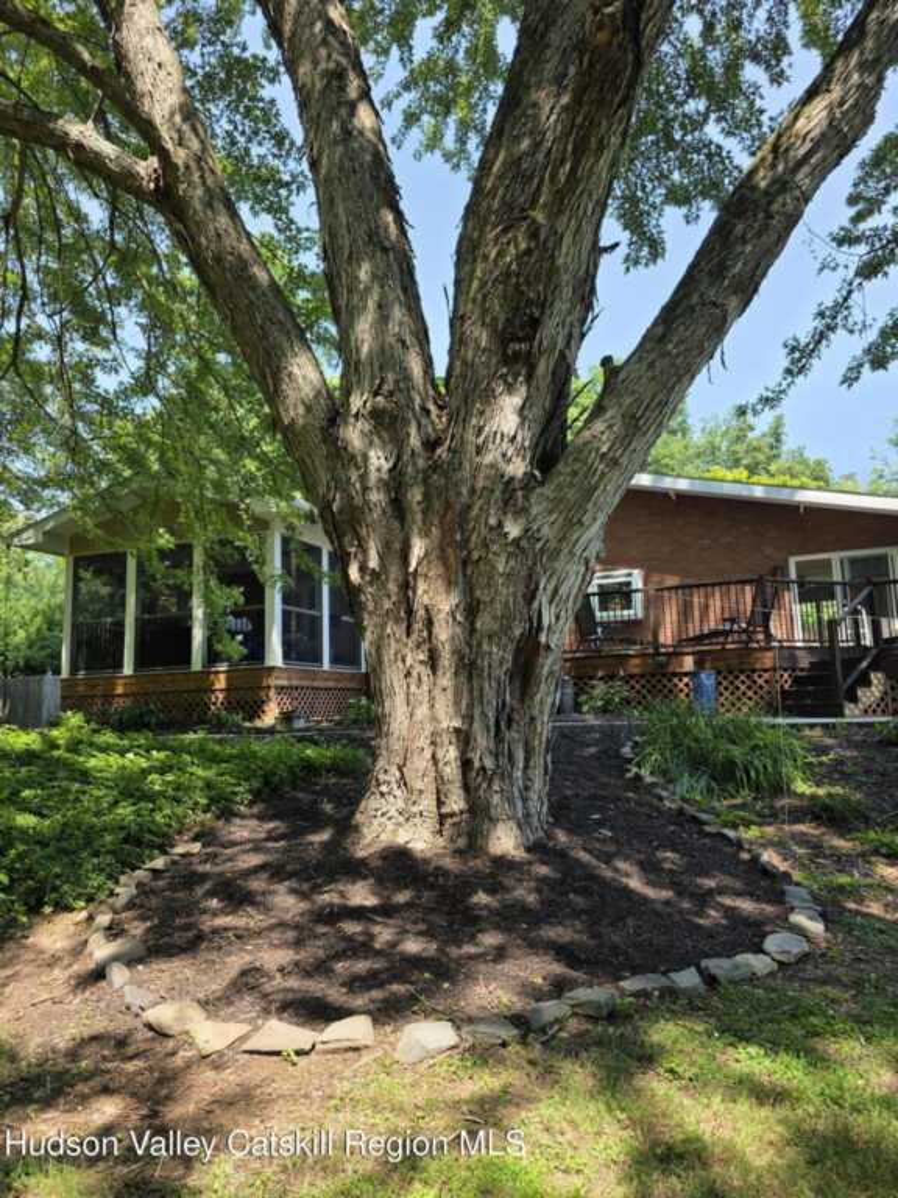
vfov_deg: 73.9
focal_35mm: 23
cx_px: 449
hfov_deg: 58.9
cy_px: 599
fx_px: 796
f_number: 1.7
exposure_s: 1/1718
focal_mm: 6.3
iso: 80
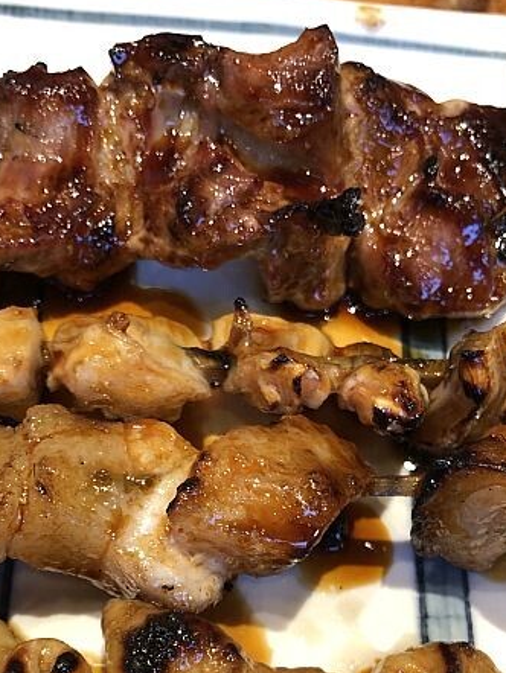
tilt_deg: -63.4
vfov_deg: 33.6
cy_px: 605
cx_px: 184
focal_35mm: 54
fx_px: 1051
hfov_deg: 27.0
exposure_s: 1/17
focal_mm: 4
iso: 50
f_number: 1.8
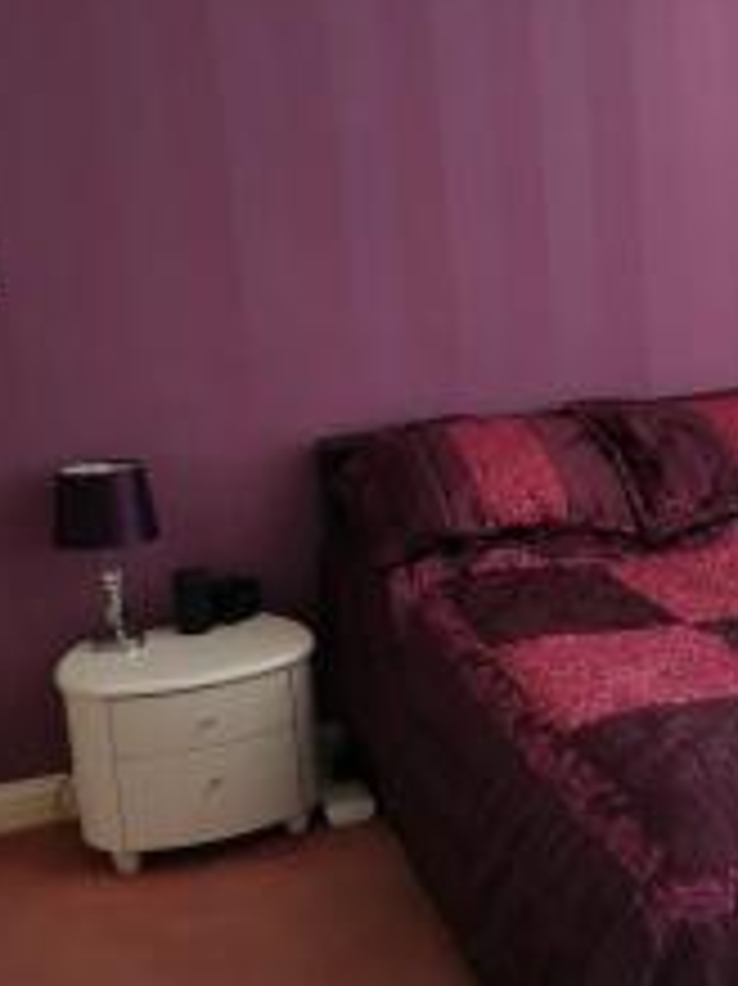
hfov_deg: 26.6
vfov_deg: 35.6
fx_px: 1537
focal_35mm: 54
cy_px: 502
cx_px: 567
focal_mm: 5.58
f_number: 1.8
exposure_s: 1/100
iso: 125
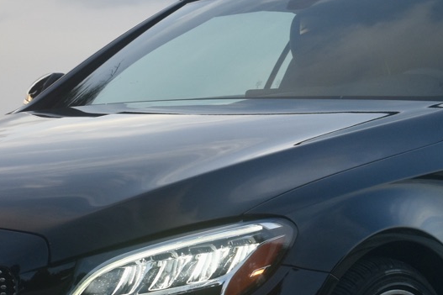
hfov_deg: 13.8
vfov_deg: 9.2
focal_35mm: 149
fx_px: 1829
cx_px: 186
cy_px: 128
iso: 200
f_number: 6.3
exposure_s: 1/160
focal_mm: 29
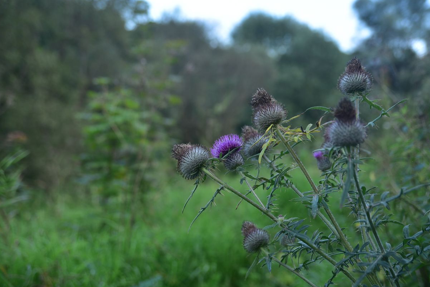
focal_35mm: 54
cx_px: 227
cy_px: 147
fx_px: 645
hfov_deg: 36.9
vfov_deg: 25.1
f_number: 3.2
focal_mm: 50
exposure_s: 1/125
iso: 200
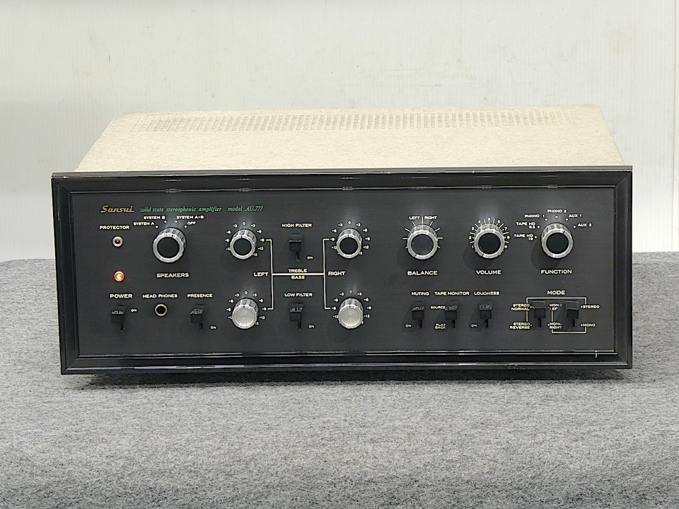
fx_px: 2256
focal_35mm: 115
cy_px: 254
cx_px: 340
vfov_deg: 12.9
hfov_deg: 17.1
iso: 100
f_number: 8
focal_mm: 20.6
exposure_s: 1.3
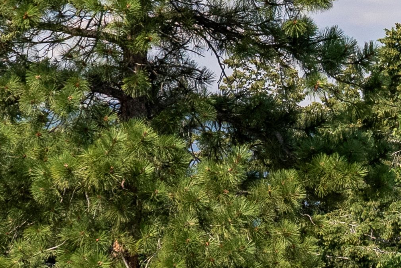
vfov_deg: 4.7
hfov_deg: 6.8
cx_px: 793
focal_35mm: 295
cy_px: 47
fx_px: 3288
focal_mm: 70
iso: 640
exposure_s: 1/1000
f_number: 7.1
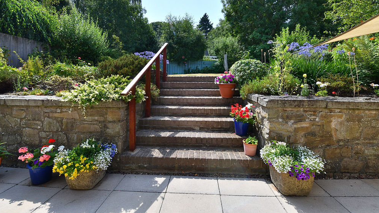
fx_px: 151
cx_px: 192
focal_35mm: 15
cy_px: 85
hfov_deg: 103.0
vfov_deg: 69.8
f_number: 11
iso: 250
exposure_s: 1/500
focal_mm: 14
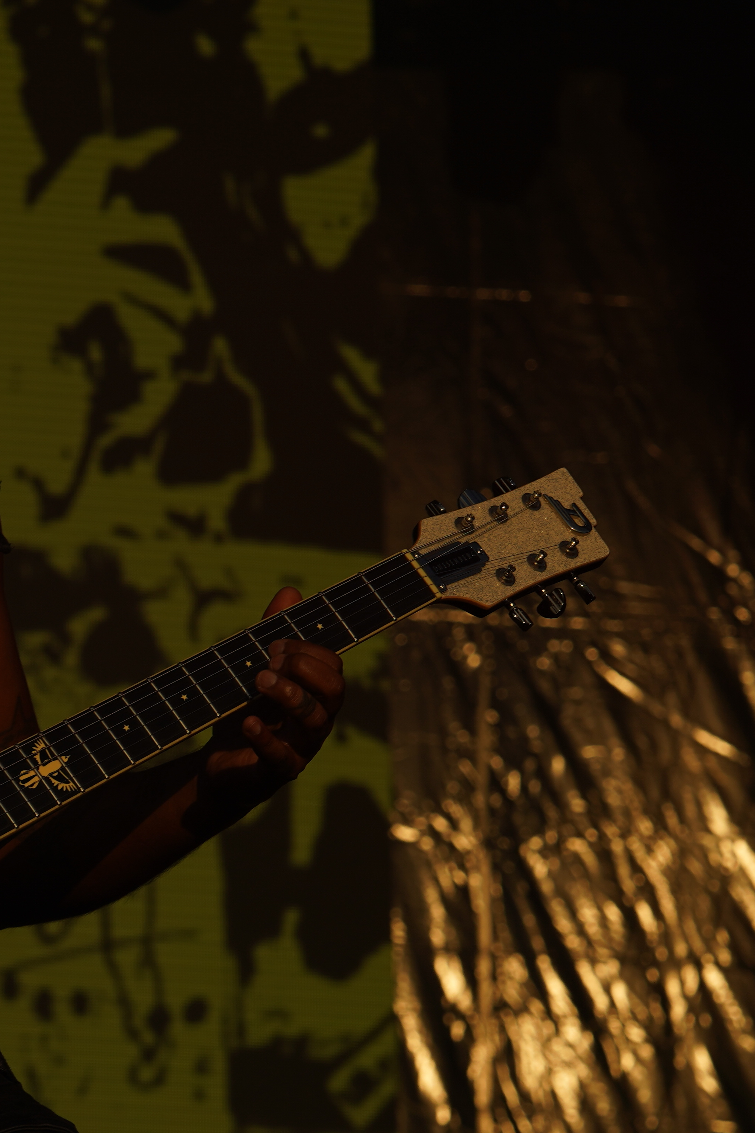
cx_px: -144
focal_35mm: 199
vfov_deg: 10.3
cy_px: 676
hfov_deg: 6.9
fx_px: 6260
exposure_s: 1/800
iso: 100
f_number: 8
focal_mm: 102
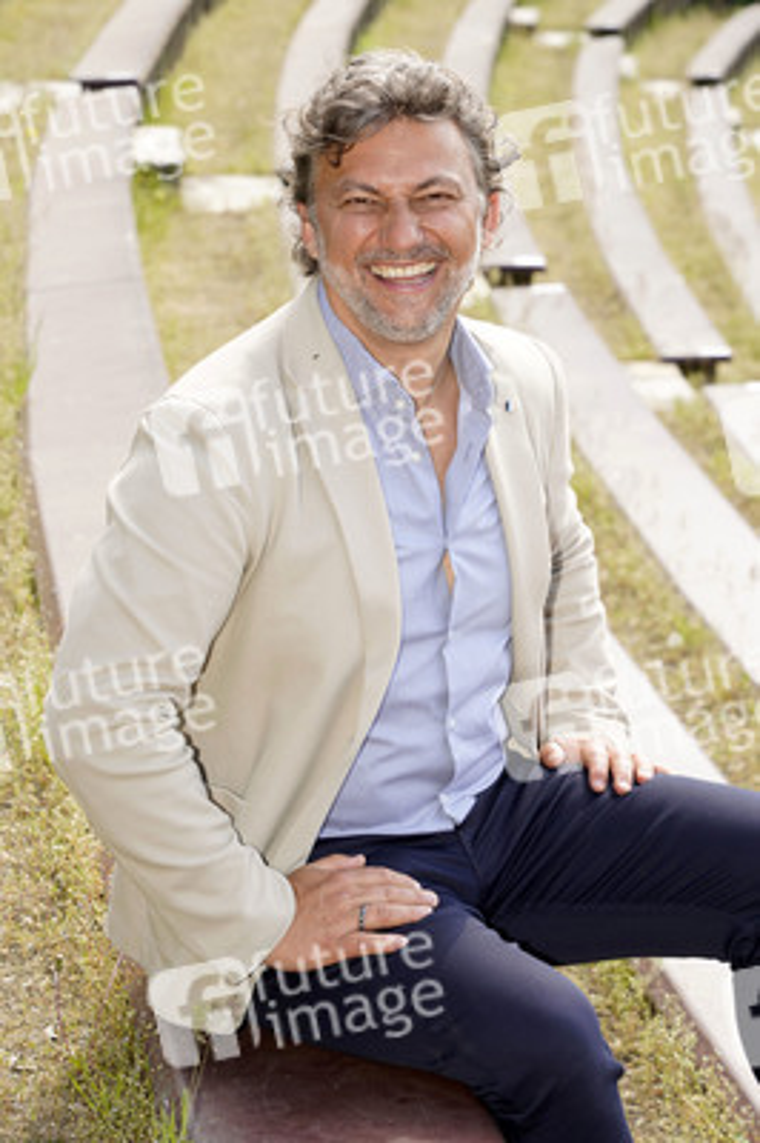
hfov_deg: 15.0
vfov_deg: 22.4
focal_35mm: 91
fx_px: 2886
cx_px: 380
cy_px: 572
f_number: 7.1
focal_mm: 91
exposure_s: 1/60
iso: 100
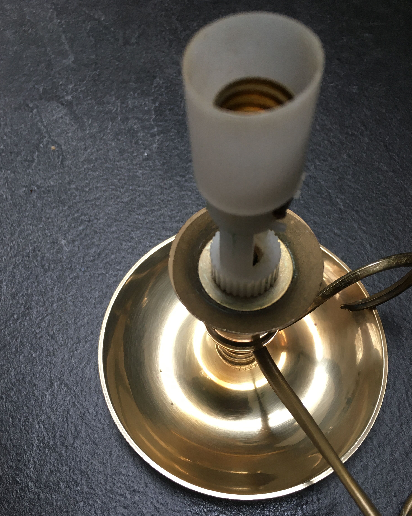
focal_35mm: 31
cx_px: 201
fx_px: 473
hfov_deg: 47.1
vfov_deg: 57.1
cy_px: 276
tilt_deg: -63.5
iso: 64
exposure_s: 1/33
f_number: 2.2
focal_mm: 4.15
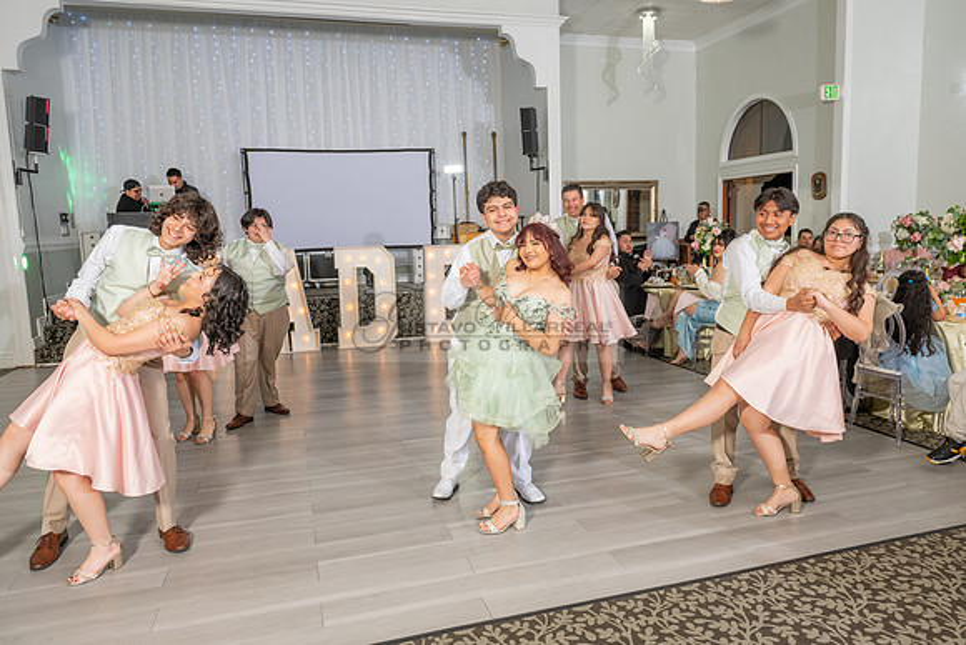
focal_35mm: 26
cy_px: 322
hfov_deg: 70.0
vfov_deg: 50.1
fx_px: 690
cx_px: 502
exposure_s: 1/160
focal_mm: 24
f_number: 4.5
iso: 500
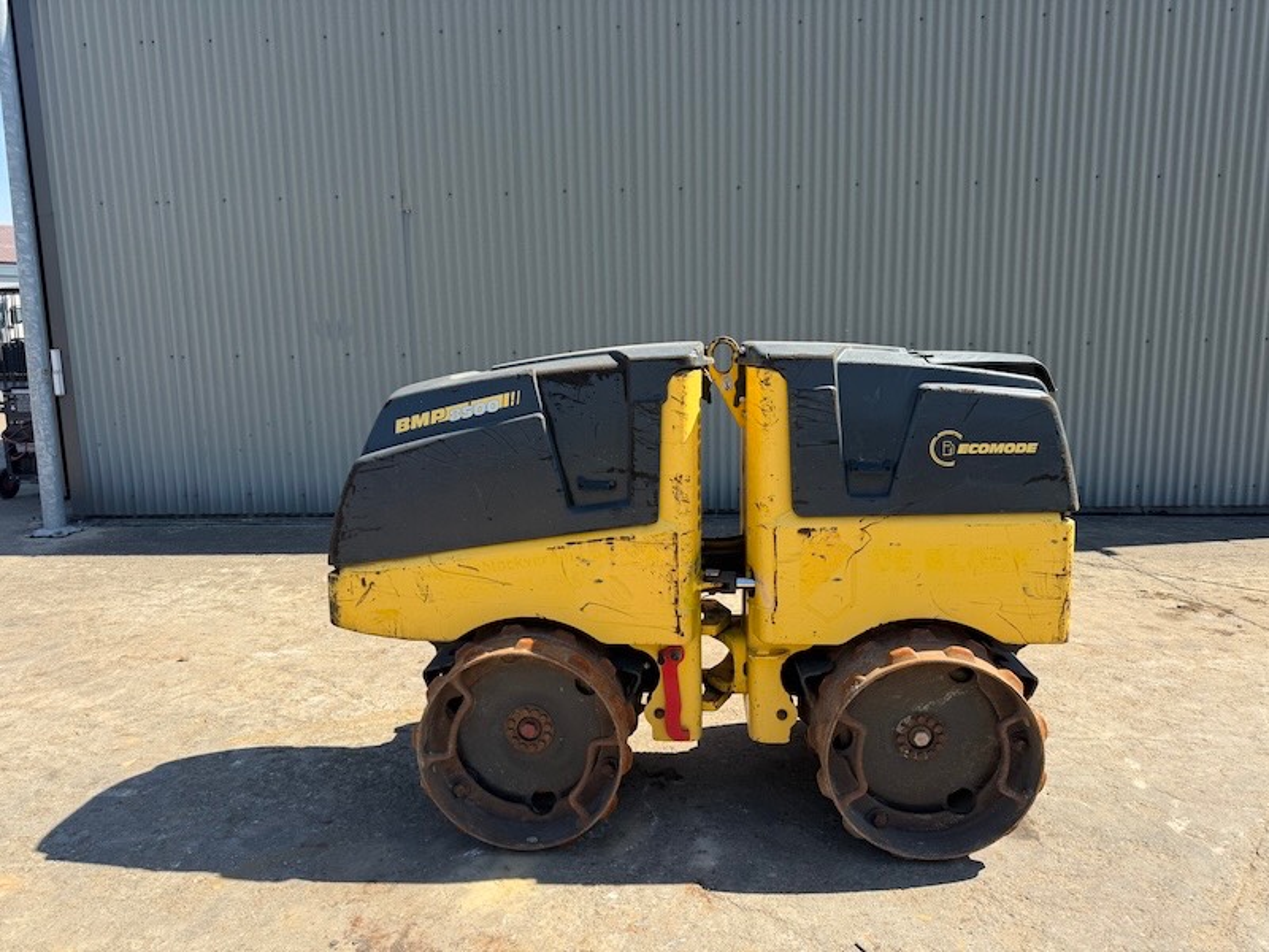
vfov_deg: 56.8
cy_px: 476
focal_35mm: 24
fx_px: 880
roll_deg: +1.9
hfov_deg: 71.6
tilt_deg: -8.4
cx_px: 634
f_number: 1.78
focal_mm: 6.76
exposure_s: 1/1618
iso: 80
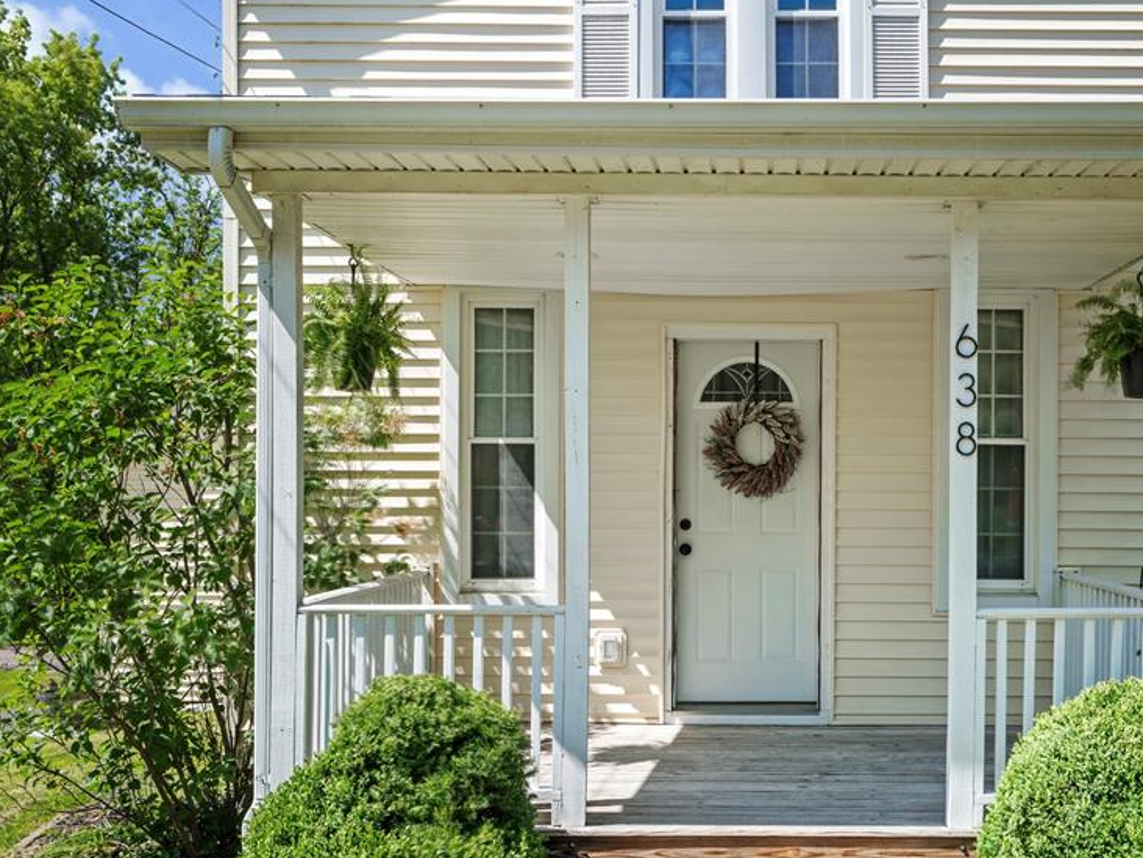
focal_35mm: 43
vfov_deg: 33.5
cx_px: 729
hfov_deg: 43.4
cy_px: 495
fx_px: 1420
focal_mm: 32
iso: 100
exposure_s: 1/40
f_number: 8
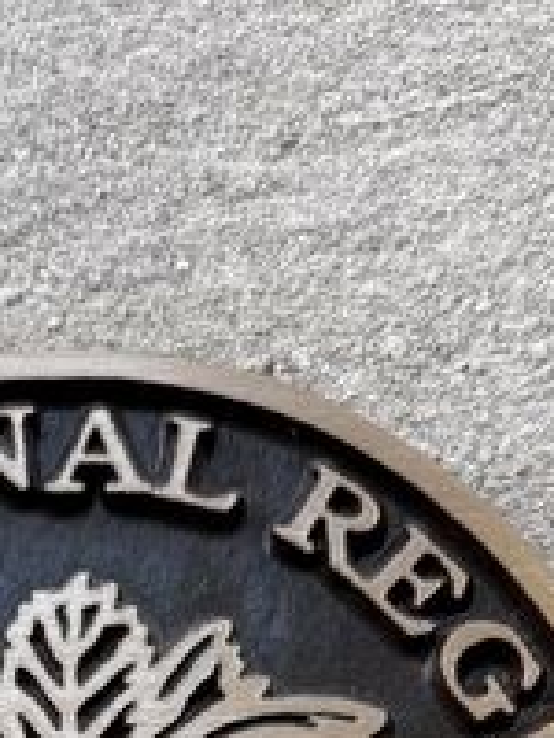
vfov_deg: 17.8
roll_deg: +0.3
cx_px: 41
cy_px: 1173
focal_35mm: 96
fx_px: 2049
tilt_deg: +1.4
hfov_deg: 15.2
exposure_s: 1/145
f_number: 1.78
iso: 50
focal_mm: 6.76
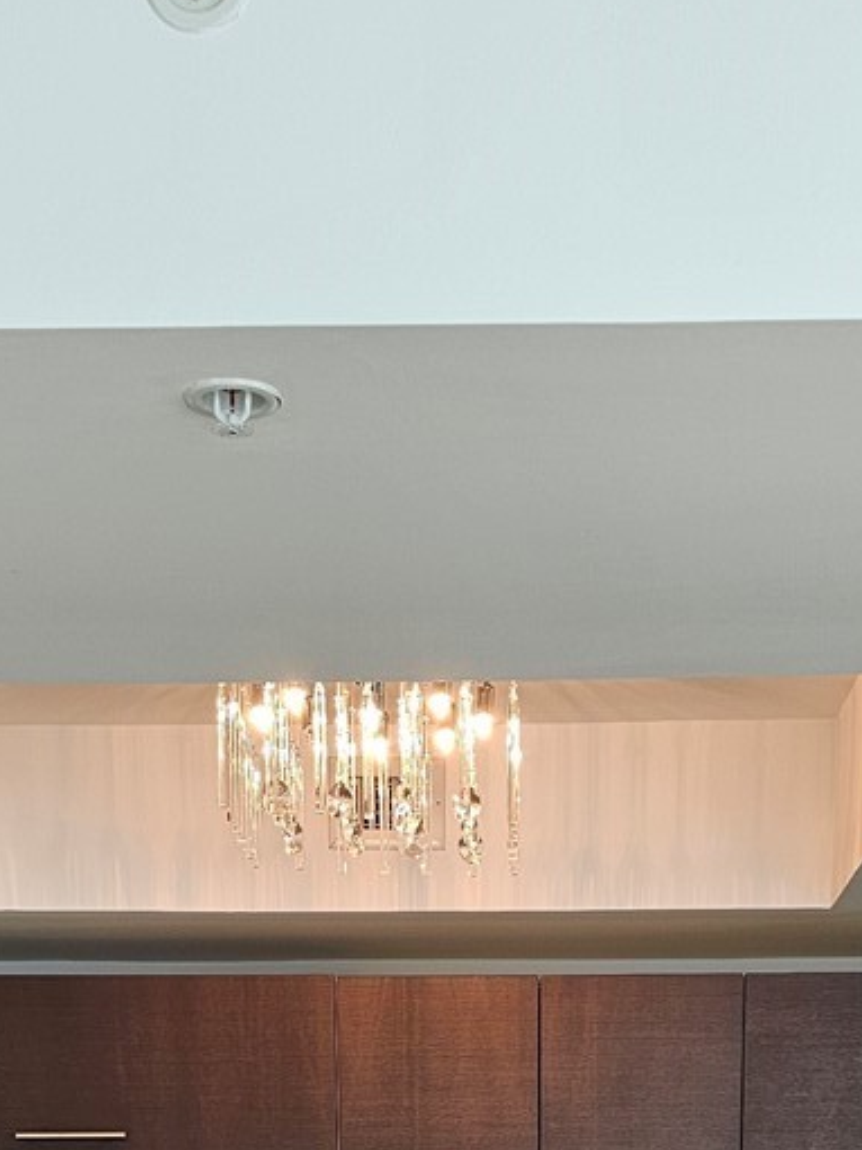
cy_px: 1733
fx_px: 2392
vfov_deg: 22.2
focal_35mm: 72
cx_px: 509
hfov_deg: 20.4
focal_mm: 6.3
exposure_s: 1/120
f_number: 1.7
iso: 50
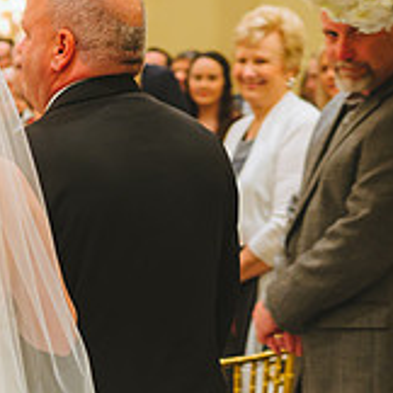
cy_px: 320
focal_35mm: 152
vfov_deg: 11.4
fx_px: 1952
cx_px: -2
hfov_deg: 11.4
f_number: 2.8
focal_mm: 50
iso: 2500
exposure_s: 1/125
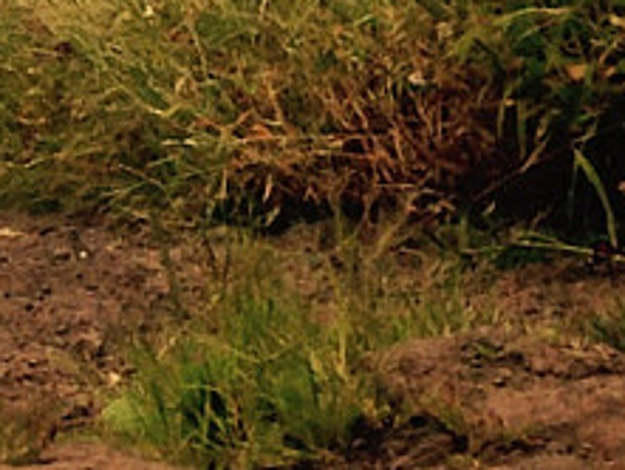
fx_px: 4318
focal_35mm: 239
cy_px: -1035
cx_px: -942
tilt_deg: -1.7
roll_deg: +3.6
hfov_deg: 7.6
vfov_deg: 5.7
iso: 50
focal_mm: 4.12
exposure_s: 1/151
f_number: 2.4
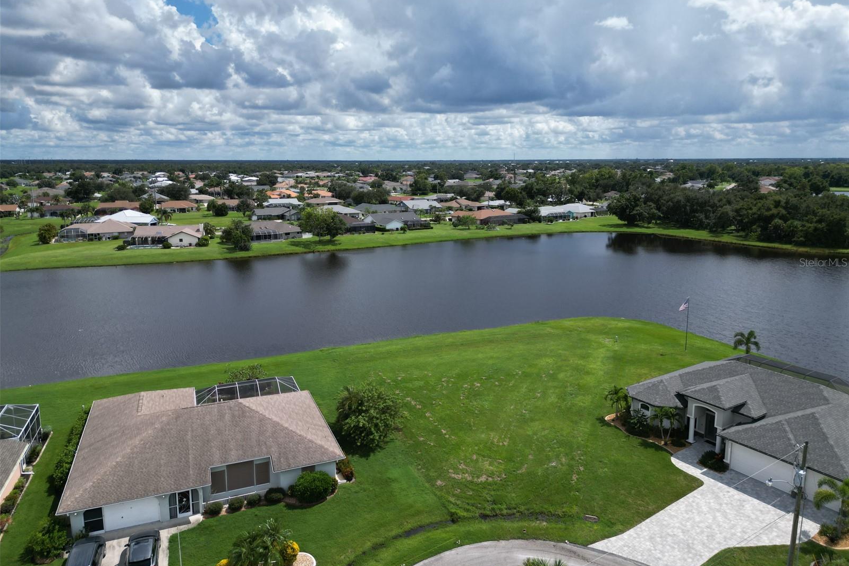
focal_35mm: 25
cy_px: 262
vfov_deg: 51.2
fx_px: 589
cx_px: 424
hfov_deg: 71.5
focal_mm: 6.72
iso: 120
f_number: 1.7
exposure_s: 1/4000
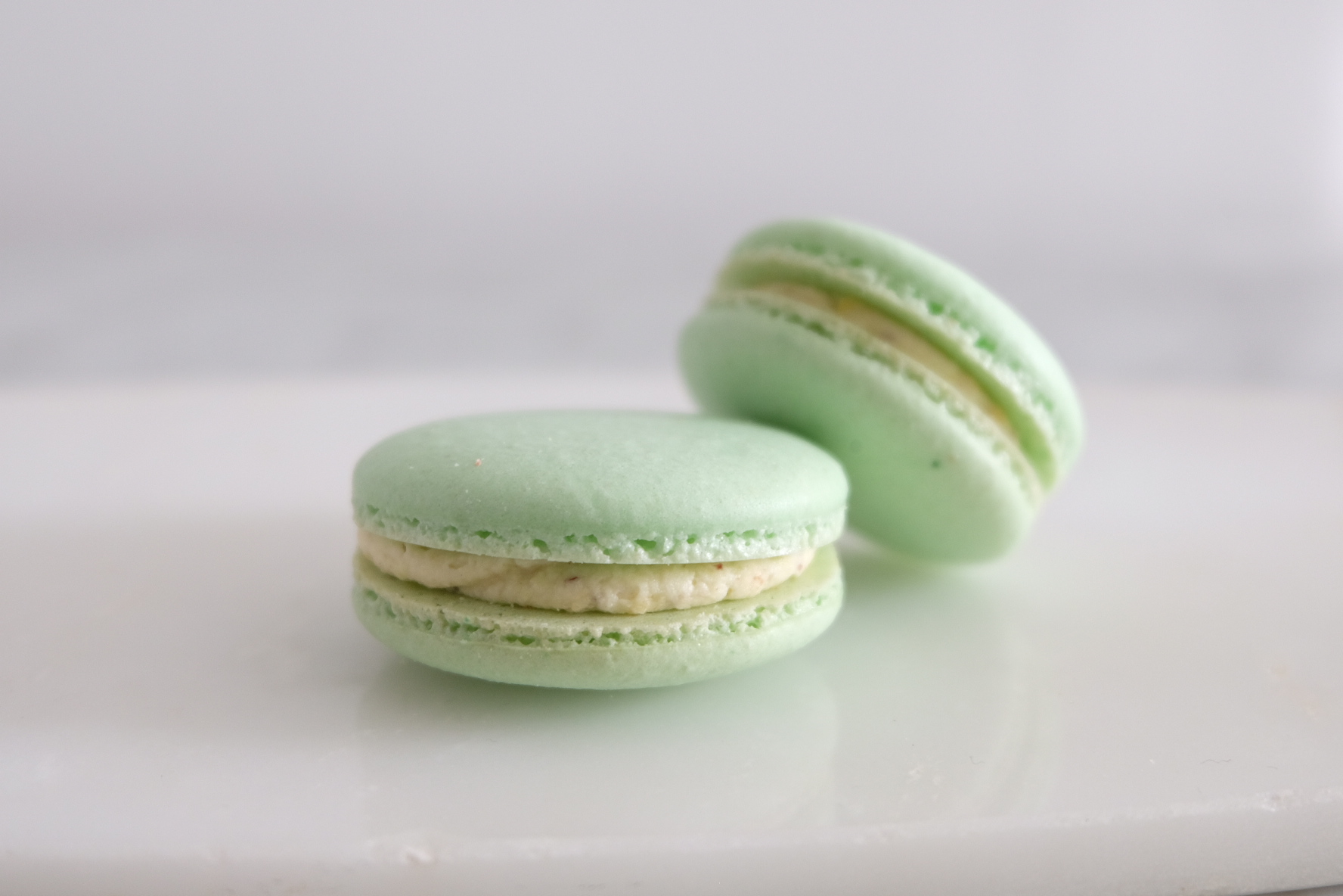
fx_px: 1828
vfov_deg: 27.5
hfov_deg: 40.3
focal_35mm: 49
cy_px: 448
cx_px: 672
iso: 800
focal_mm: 32.5
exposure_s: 1/17
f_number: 5
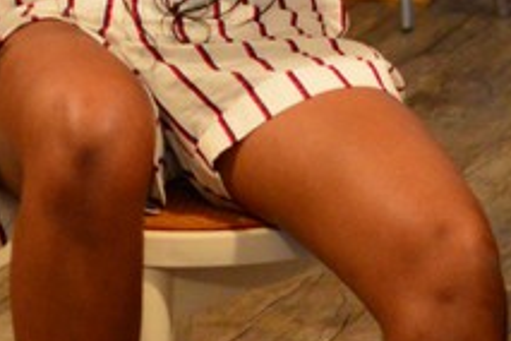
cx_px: 146
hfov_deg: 8.2
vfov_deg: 5.3
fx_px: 3582
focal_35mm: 252
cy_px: -385
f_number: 1.8
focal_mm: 35
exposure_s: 1/160
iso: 1600
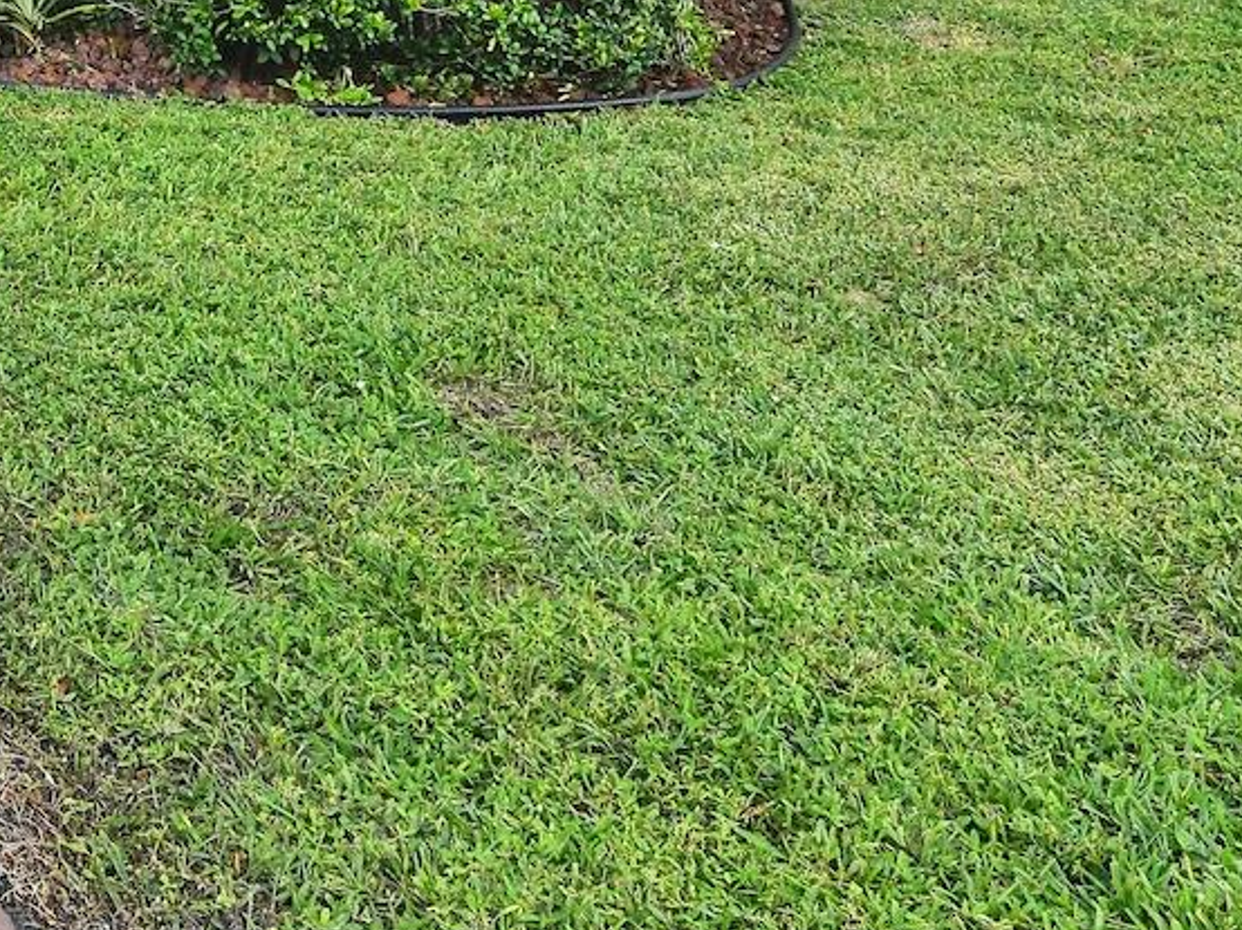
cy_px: -448
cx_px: -421
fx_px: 2331
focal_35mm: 65
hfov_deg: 25.3
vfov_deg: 19.7
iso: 200
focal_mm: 16
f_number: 11
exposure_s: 1/250
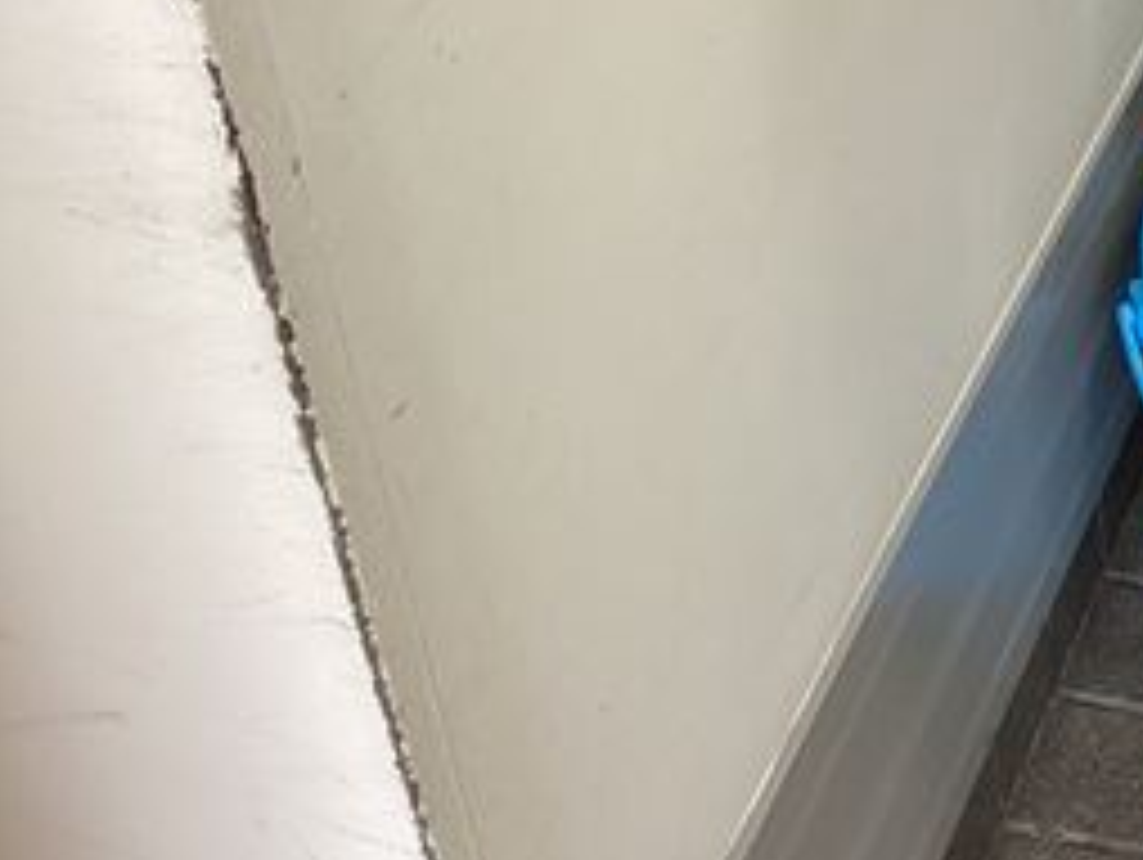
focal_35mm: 78
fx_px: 2578
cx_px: 1426
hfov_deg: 22.7
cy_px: -45
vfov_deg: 18.3
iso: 160
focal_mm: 3.3
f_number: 2.4
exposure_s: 1/50
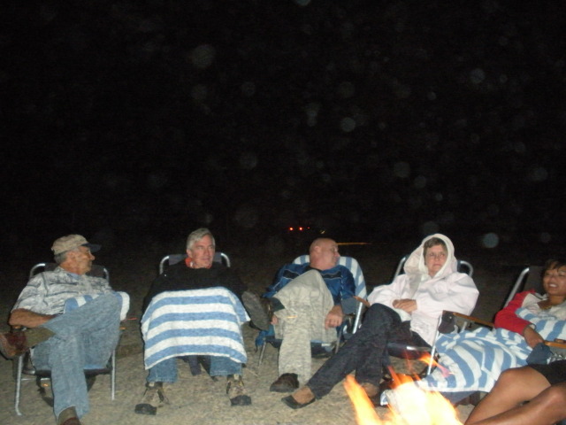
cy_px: 212
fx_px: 589
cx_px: 283
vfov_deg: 39.7
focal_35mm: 36
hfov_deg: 51.4
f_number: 3.5
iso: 800
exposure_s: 1/60
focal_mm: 6.3
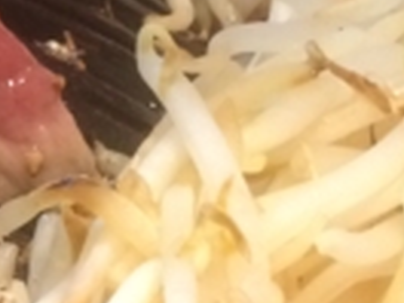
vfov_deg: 9.6
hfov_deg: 11.4
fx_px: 1797
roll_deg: +2.0
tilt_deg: -40.0
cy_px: 283
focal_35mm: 154
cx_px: -447
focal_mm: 4.15
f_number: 2.2
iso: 320
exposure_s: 1/20
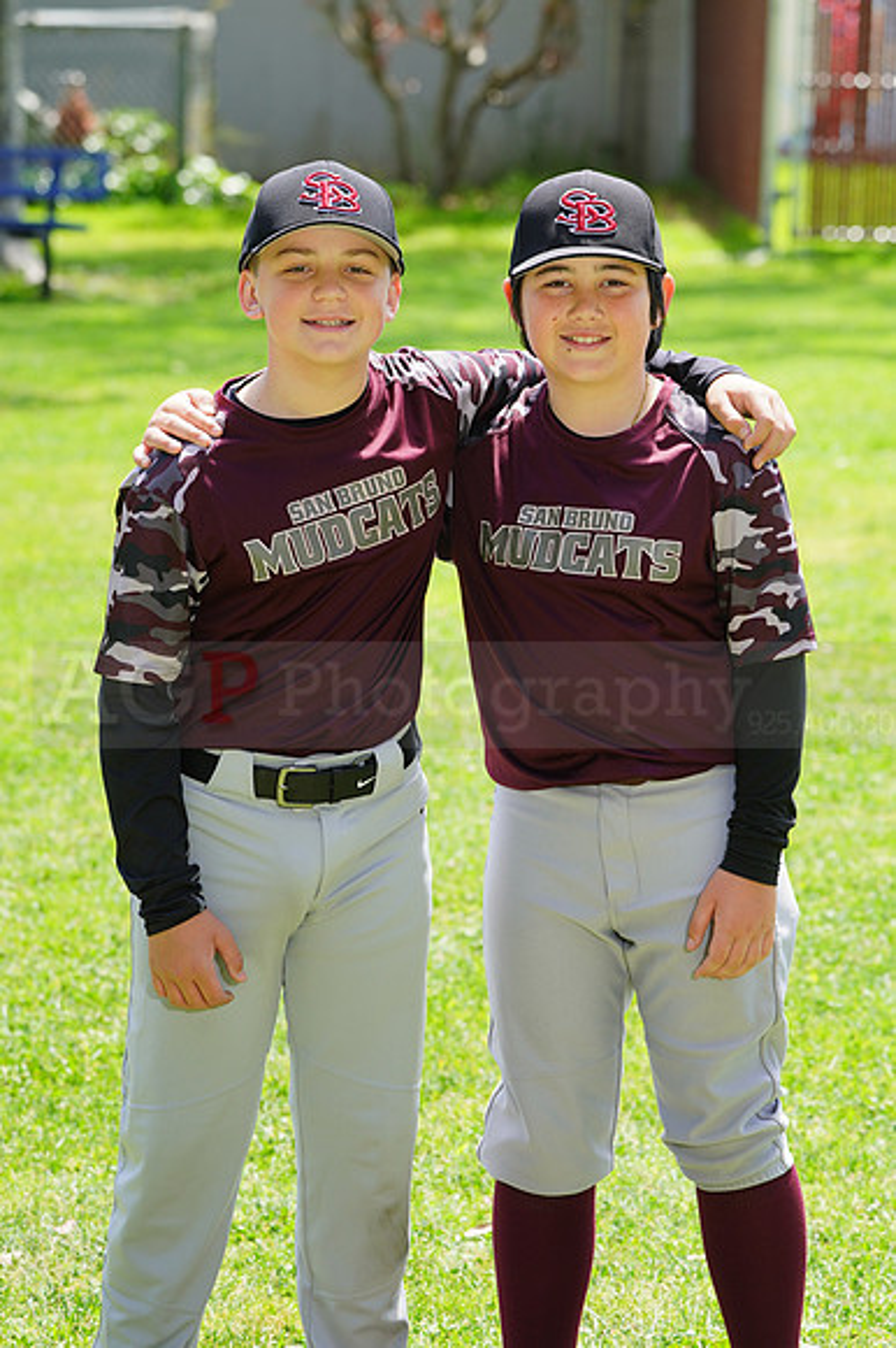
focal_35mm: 169
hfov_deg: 8.1
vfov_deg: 12.2
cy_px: 674
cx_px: 448
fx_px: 6316
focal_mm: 169
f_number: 8
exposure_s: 1/160
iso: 200
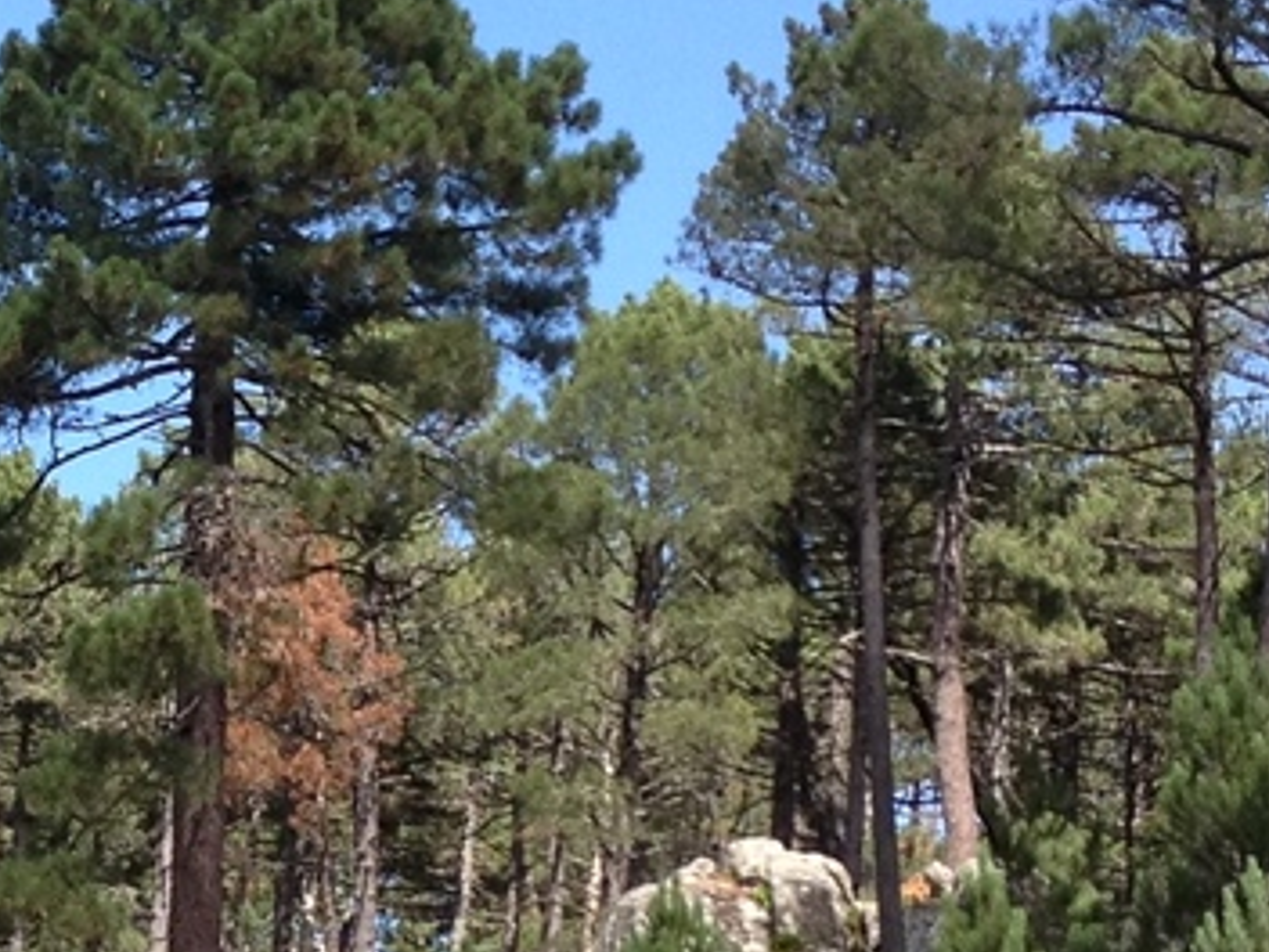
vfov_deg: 9.3
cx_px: -216
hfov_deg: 12.2
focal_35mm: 159
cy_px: 822
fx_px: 5829
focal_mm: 4.28
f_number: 2.4
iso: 64
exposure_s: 1/665
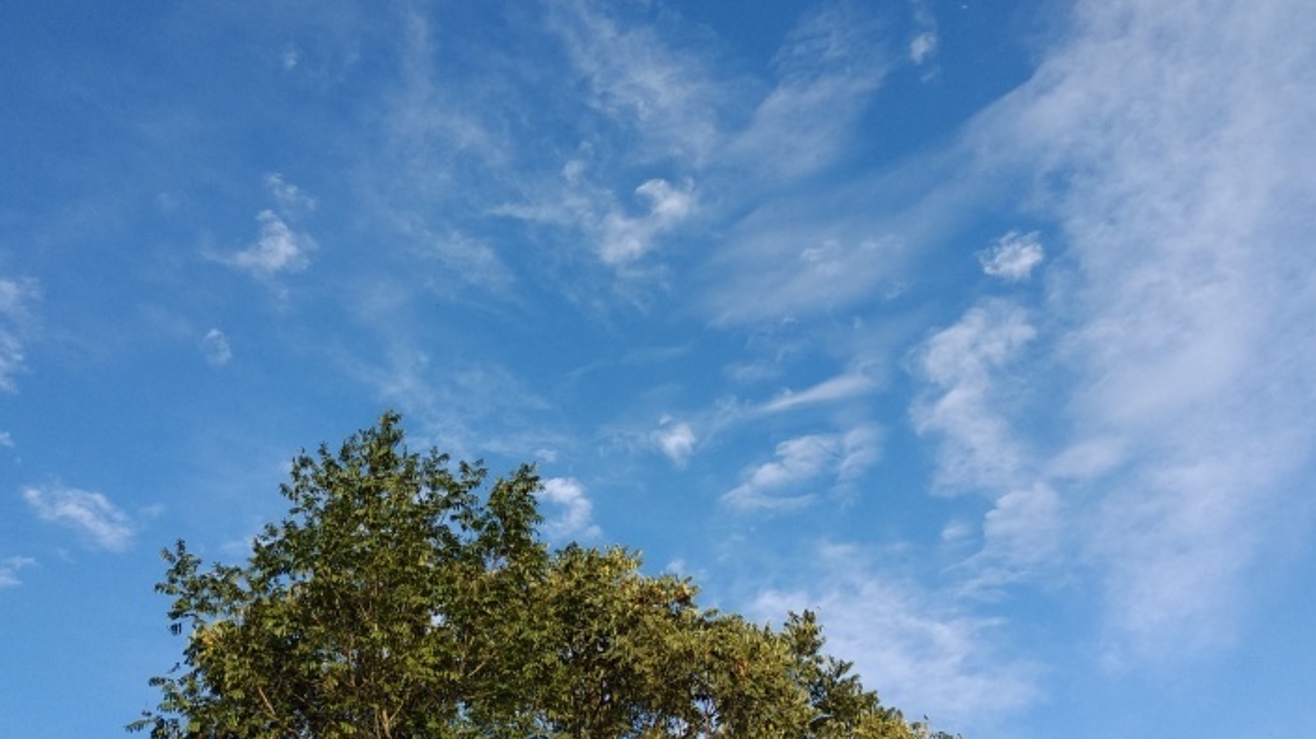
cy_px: 399
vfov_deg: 31.1
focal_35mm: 38
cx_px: 635
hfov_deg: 52.8
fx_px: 1326
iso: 101
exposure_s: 1/1168
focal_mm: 3.94
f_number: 1.9
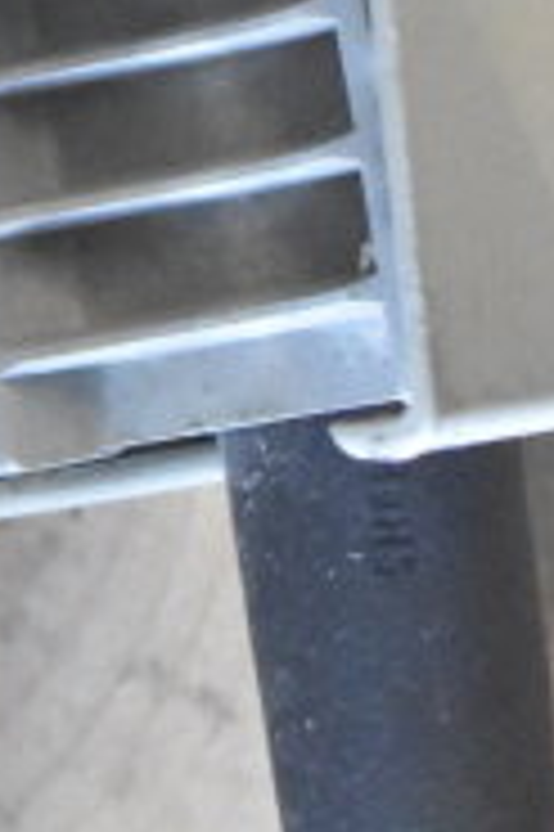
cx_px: -333
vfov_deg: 5.0
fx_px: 9446
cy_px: -519
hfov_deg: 3.3
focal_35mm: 408
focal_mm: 55
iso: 10000
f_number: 5.6
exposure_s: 1/100
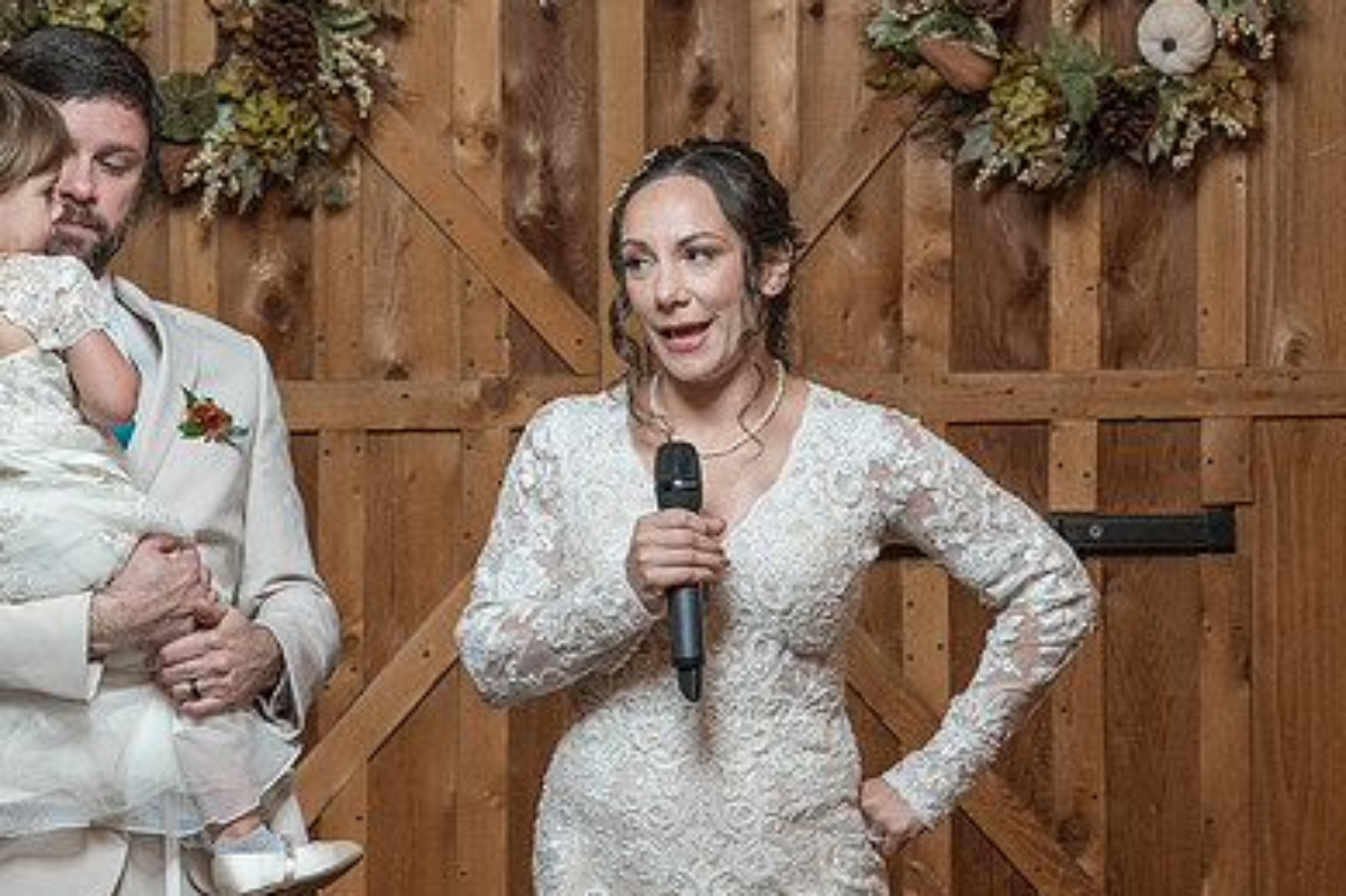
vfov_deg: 9.0
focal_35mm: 152
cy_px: 513
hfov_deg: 13.5
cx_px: 357
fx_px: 5680
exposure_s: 1/200
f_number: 4
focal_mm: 70
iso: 2000
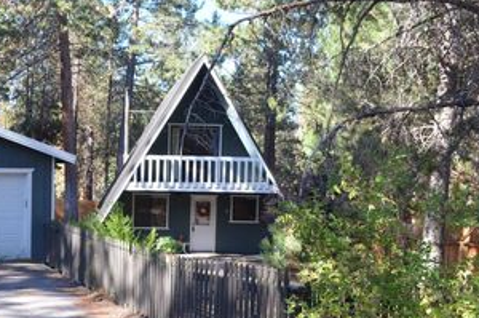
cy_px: 210
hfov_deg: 41.8
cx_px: 97
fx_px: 598
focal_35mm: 45
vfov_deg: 29.6
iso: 400
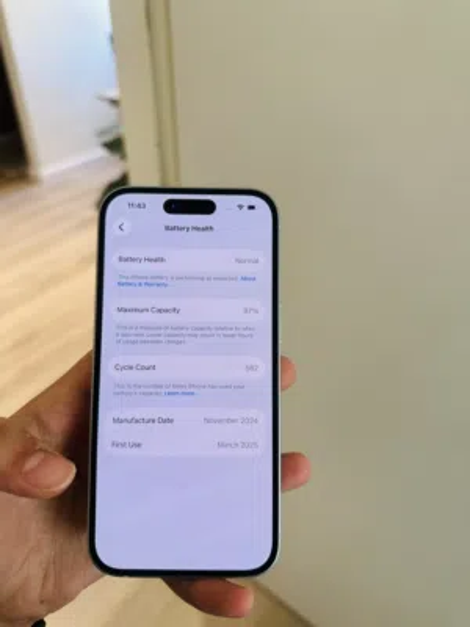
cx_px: 235
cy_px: 314
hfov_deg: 56.8
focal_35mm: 24
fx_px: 434
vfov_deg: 71.6
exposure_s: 1/100
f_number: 1.78
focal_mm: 6.86
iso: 125
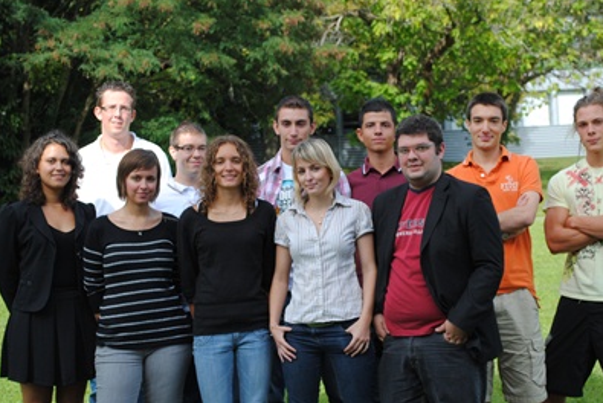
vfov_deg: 17.8
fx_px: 1283
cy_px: 220
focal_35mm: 77
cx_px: 316
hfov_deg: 26.4
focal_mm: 45
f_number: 5.6
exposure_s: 1/125
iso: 100
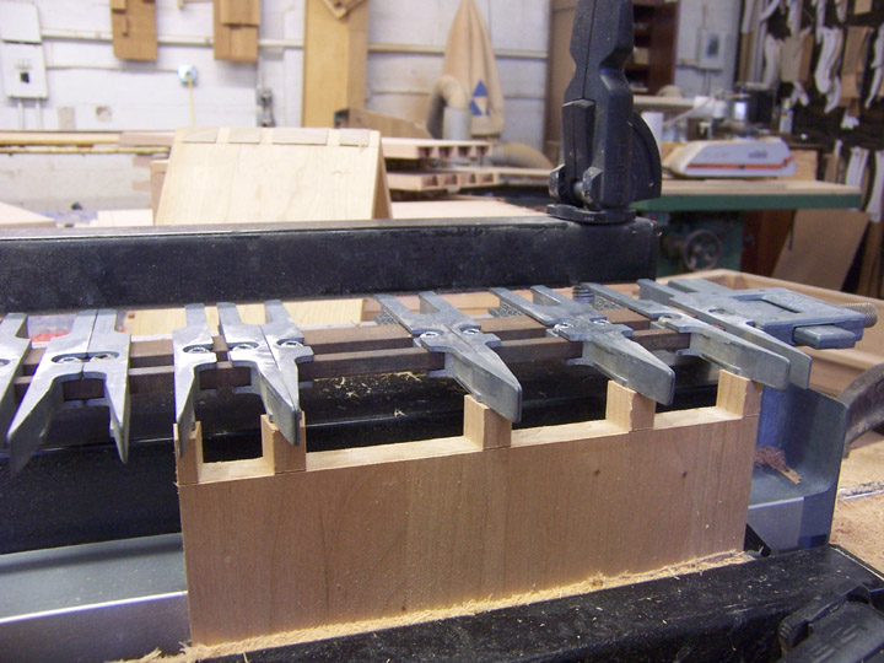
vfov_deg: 42.9
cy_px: 332
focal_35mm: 33
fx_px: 843
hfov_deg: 55.4
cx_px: 442
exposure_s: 1/8
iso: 140
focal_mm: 5.5
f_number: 3.4
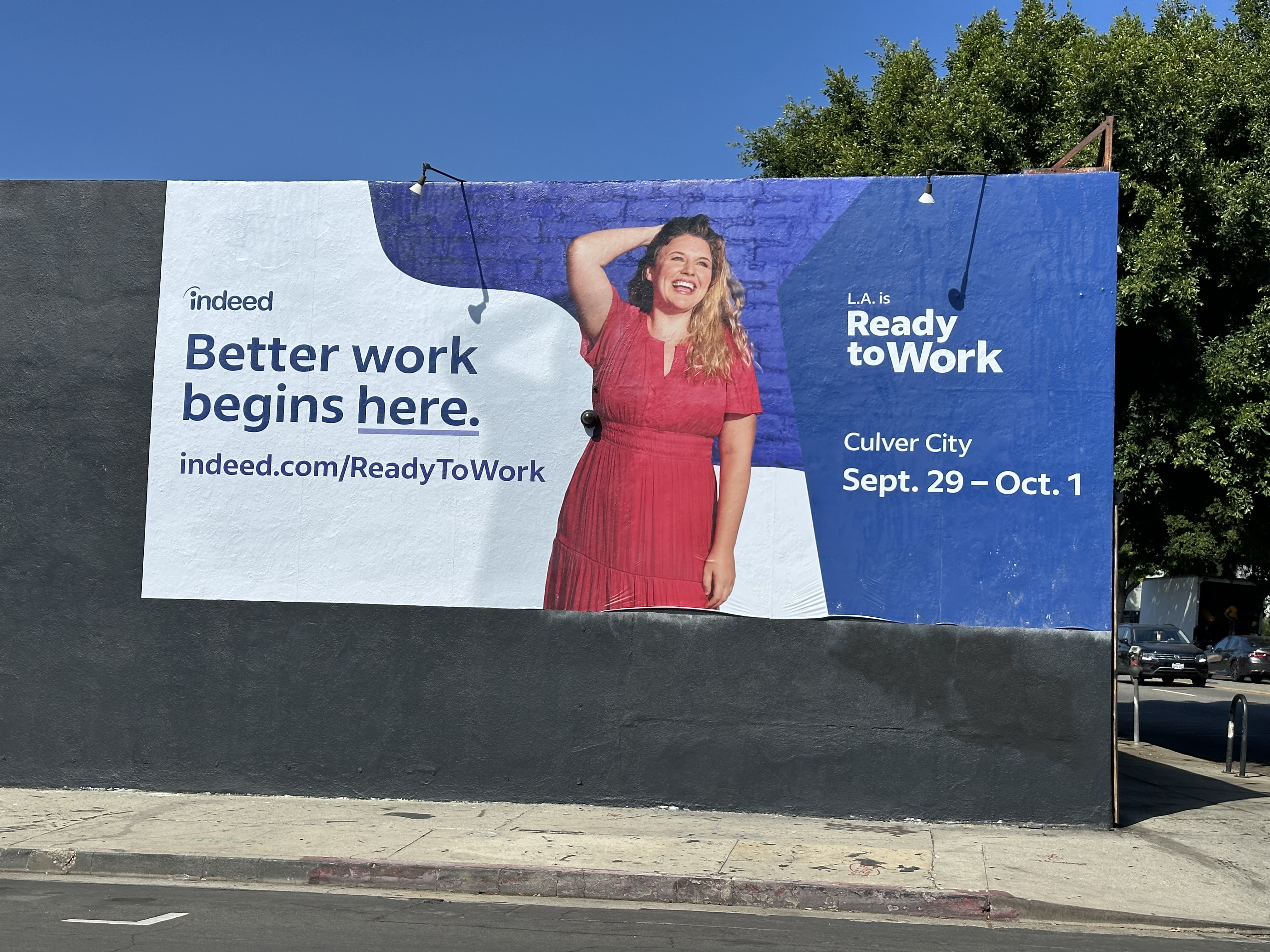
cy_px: 476
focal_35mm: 48
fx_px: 1761
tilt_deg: +5.0
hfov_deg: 39.7
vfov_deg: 30.3
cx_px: 635
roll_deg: -1.0
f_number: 1.78
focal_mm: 6.86
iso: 64
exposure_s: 1/6623
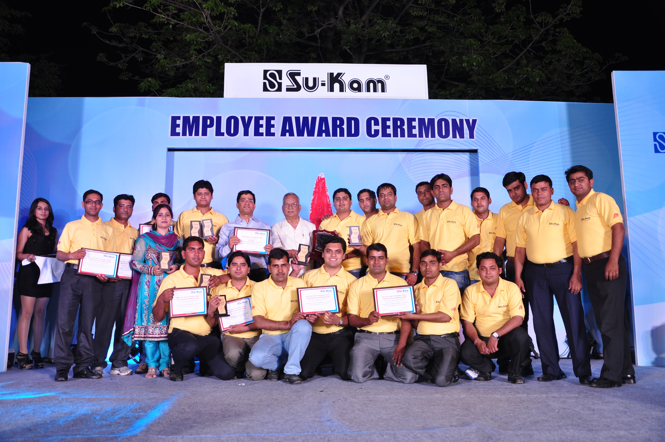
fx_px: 581
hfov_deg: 59.6
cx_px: 332
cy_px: 221
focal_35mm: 32
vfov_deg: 41.6
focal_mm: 21
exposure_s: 1/80
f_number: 3.8
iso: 320
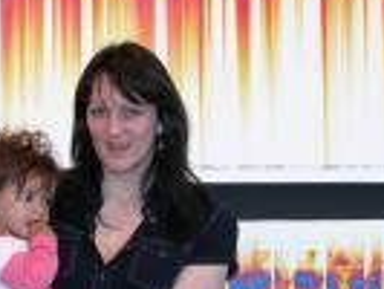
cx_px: 81
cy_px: 205
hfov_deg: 18.5
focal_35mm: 105
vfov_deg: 14.1
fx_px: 1166
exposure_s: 1/54.7
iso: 100
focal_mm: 8.9
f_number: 3.2
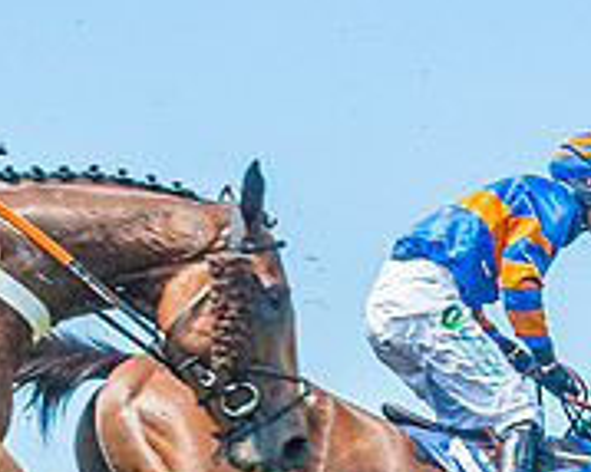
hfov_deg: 12.8
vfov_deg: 10.5
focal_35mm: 147
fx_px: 2570
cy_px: 186
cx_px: 687
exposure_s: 1/1000
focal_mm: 29
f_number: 8
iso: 400
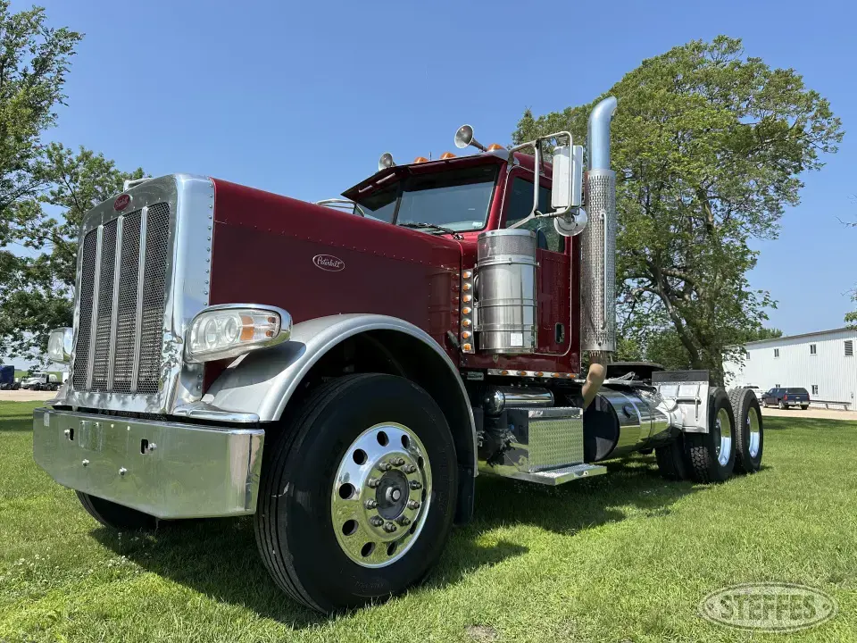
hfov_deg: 71.6
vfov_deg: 56.8
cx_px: 428
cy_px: 322
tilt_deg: +4.1
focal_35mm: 24
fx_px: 594
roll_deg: -0.2
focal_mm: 6.86
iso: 80
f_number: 1.78
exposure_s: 1/3155
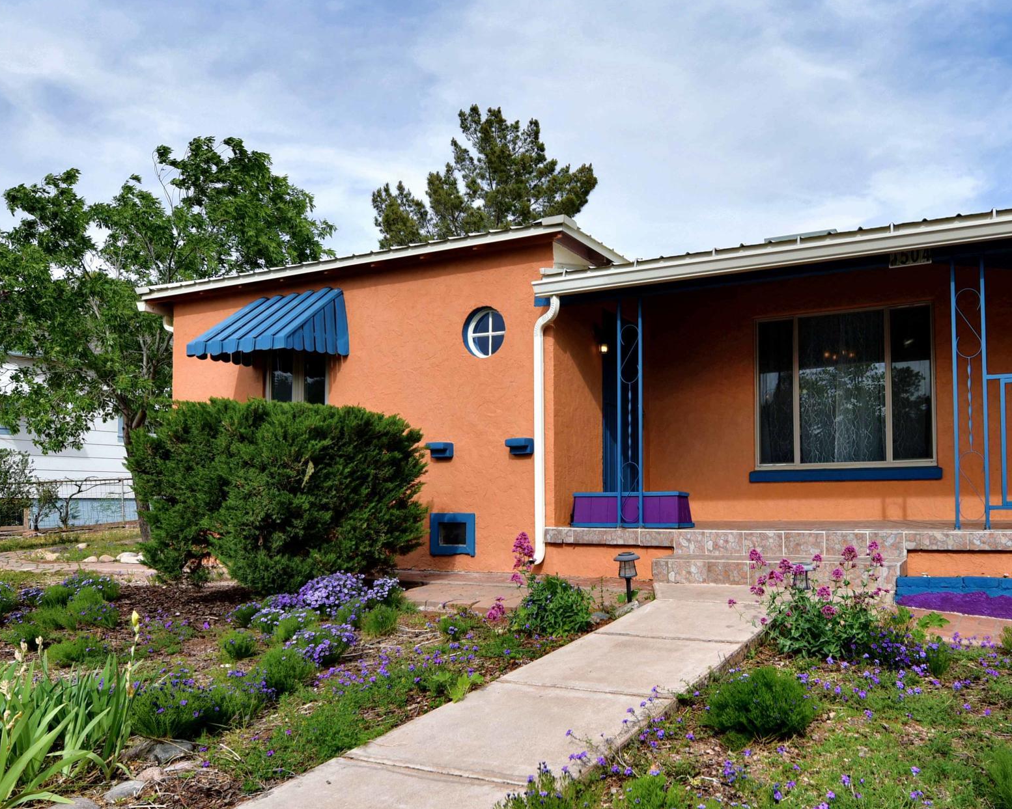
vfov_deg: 49.7
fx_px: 869
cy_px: 481
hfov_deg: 59.5
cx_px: 645
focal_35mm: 29
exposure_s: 1/400
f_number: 10
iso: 200
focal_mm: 16
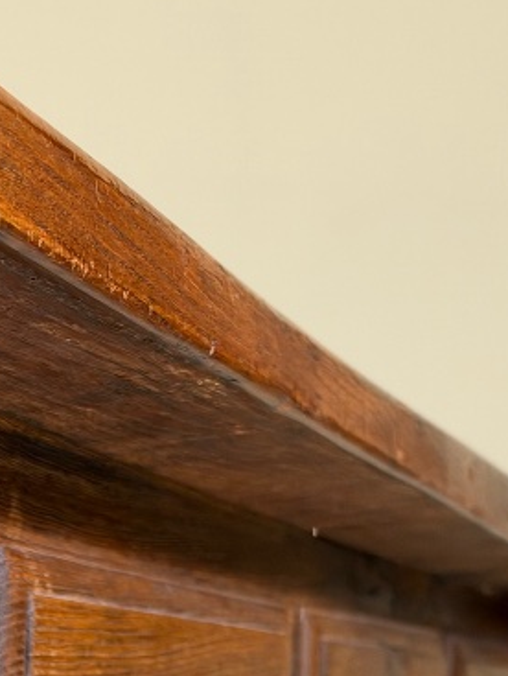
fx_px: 1914
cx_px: -109
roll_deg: -1.4
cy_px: 820
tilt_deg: -1.6
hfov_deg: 14.6
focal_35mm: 98
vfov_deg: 18.9
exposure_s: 1/50
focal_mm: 6.93
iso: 200
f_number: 1.8
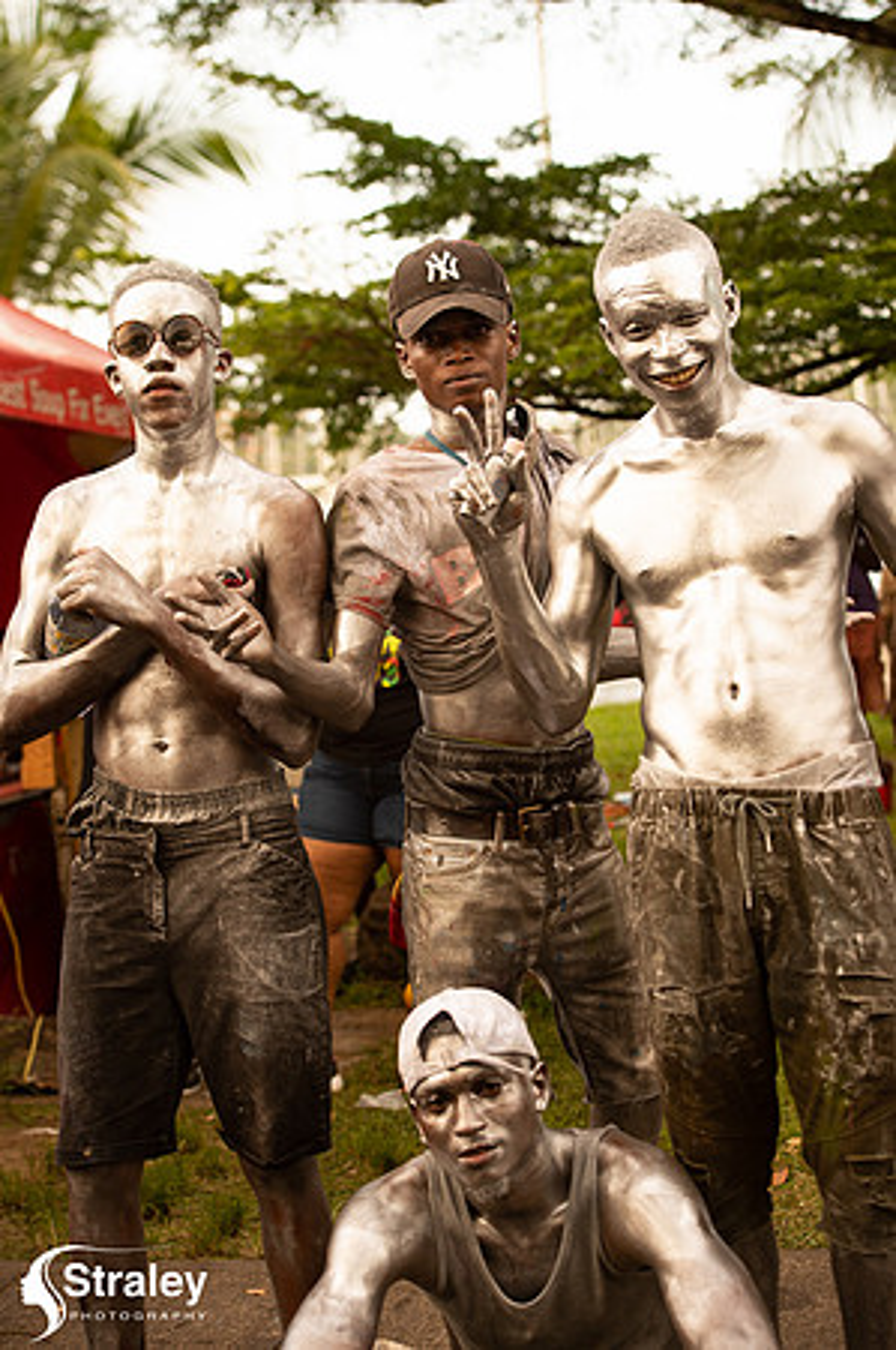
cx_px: 448
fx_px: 2619
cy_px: 675
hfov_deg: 19.4
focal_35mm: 70
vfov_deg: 28.9
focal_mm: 70
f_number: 5
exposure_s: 1/320
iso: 320
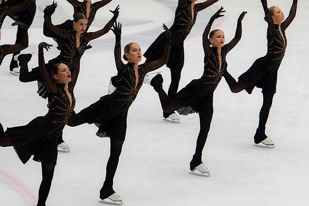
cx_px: 154
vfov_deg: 6.8
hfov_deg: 10.2
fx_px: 1738
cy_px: 103
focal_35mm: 202
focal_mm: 135
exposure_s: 1/320
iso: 1100
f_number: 5.6
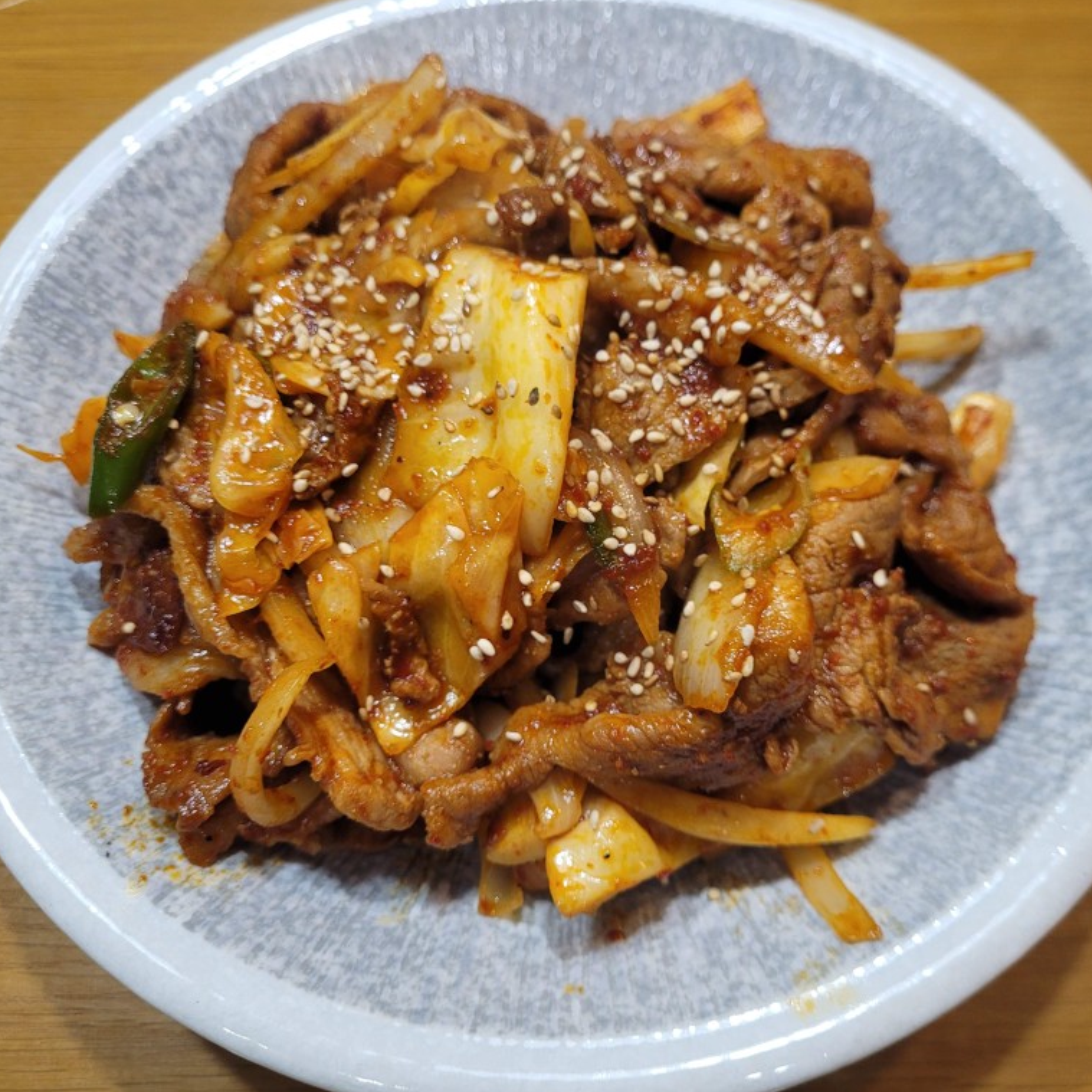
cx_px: 593
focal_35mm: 31
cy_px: 544
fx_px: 1106
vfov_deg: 52.5
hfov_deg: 52.5
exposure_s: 1/120
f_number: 1.8
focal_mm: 5.4
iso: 200
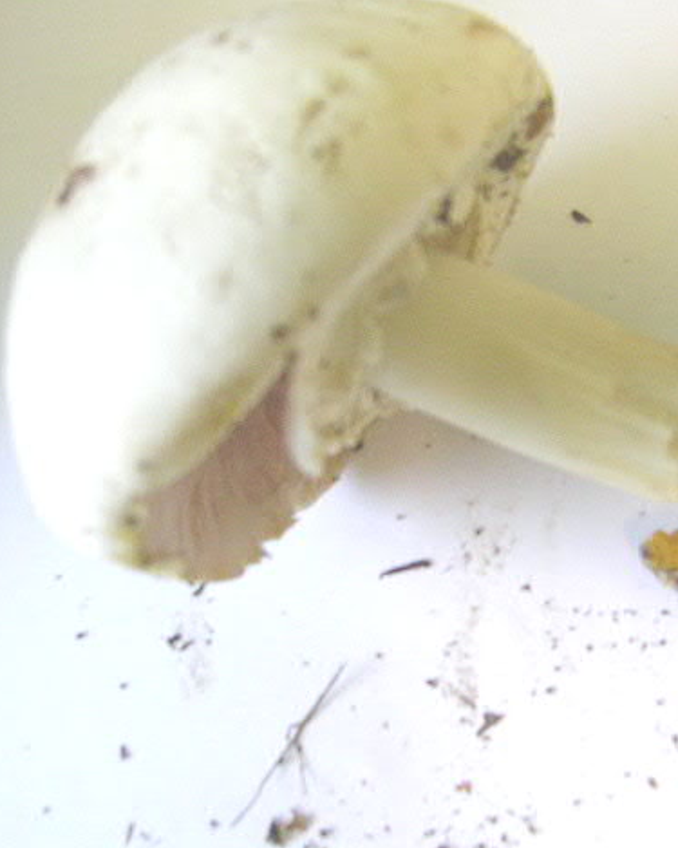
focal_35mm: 48
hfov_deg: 30.7
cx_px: 537
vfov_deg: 38.8
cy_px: 430
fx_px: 1204
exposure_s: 1/20.7
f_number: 2.8
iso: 100
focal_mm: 5.6
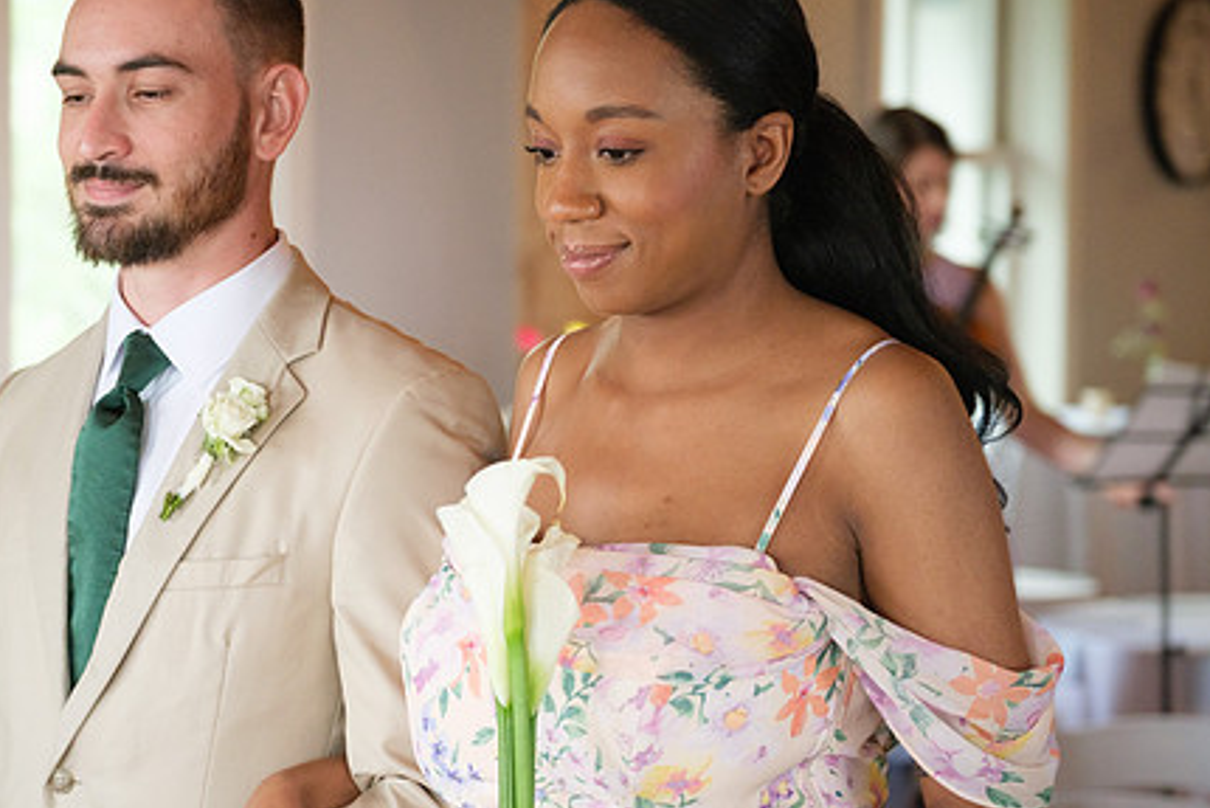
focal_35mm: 128
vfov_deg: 10.7
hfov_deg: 16.0
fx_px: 4303
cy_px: 429
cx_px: 425
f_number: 2.8
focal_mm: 63.4
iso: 800
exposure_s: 1/125
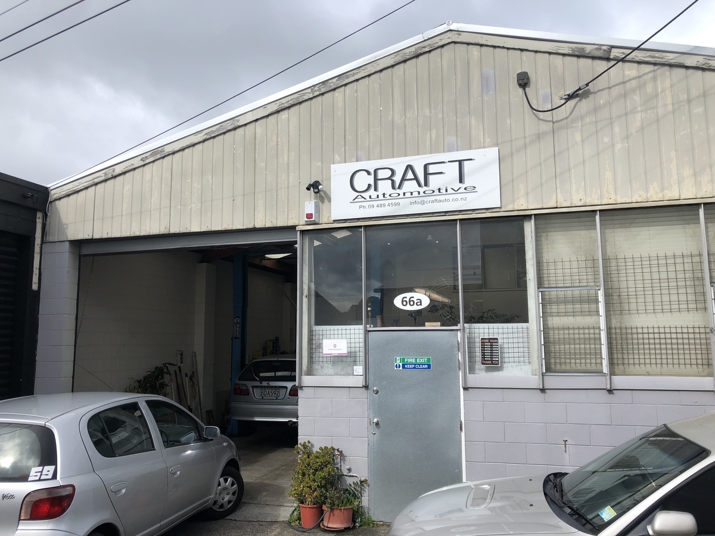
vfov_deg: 49.7
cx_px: 358
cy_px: 268
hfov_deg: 63.4
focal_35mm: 28
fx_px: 578
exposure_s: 1/564
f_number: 1.8
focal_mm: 3.99
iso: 20
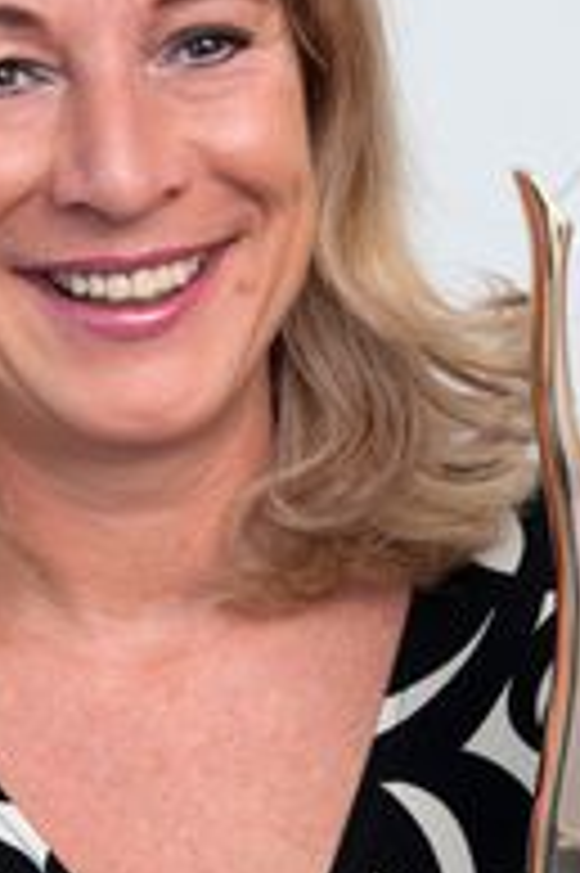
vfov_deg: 15.5
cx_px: 209
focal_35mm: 132
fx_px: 3195
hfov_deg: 10.4
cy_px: 531
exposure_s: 1/160
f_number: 6.3
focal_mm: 50
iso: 400
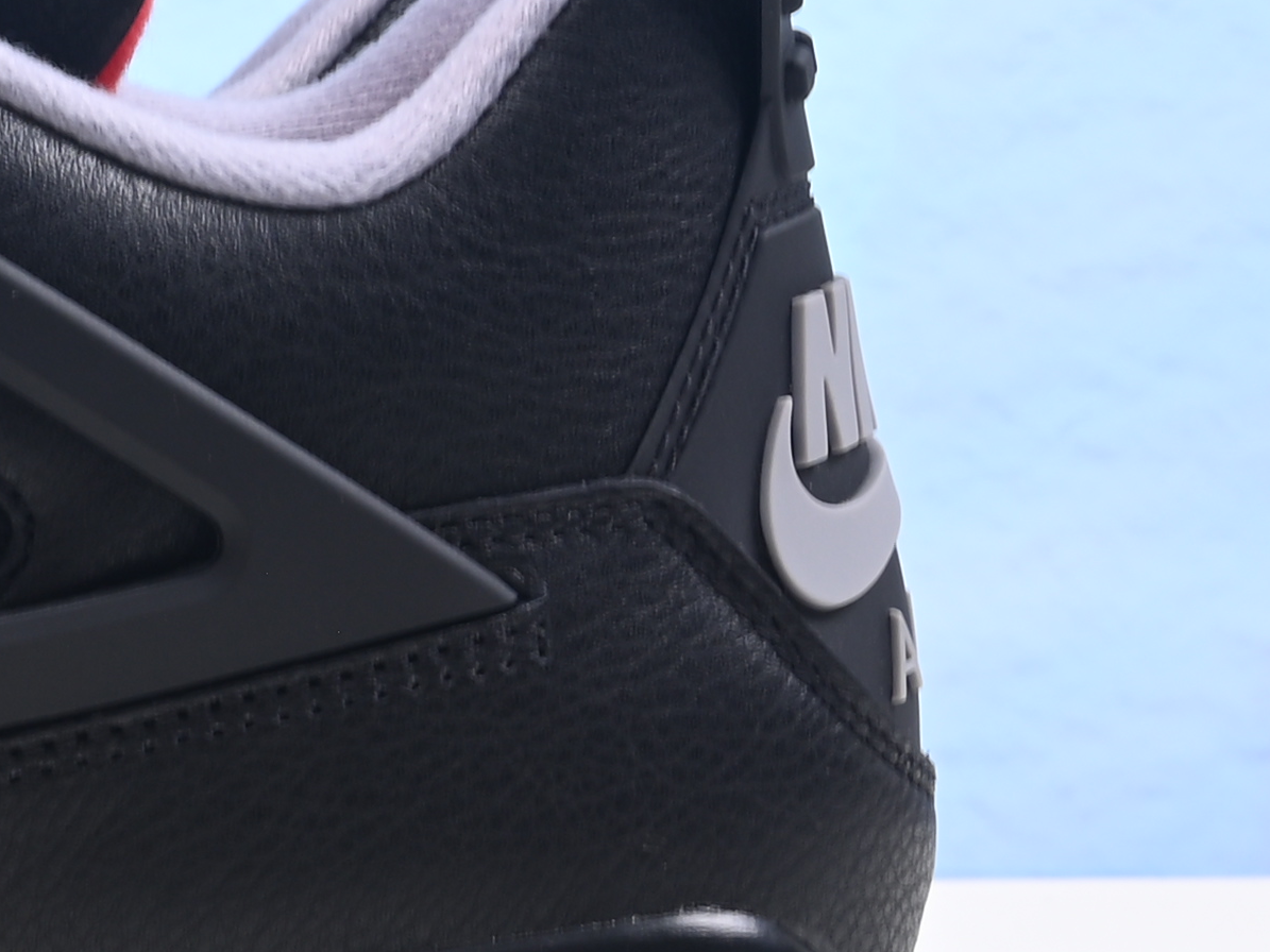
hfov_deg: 10.5
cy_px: 10
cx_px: -420
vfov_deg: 8.0
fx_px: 6750
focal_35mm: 184
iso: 100
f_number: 16
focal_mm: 38
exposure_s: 1/2
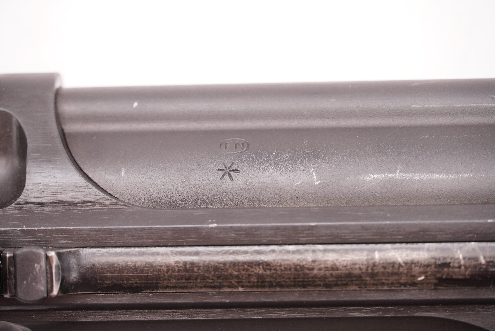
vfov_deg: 6.8
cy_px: 166
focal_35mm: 202
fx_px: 2786
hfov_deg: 10.2
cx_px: 248
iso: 1000
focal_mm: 135
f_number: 5.6
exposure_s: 1/125
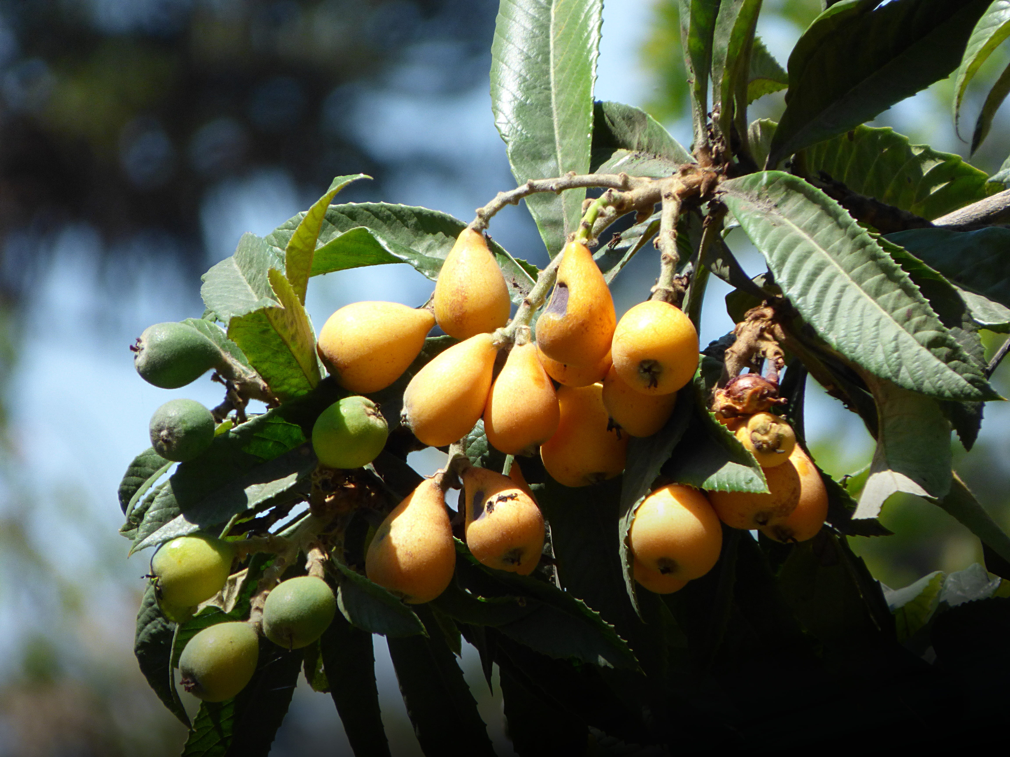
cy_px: 378
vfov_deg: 1.2
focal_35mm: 1200
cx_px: 505
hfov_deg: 1.7
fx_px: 35013
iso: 250
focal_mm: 215
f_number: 5.9
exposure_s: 1/500
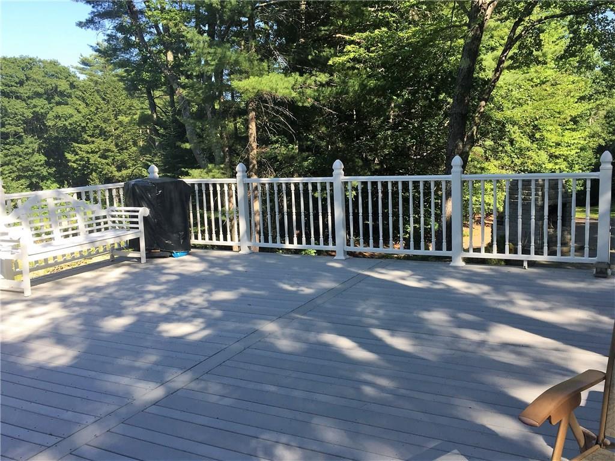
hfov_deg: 61.7
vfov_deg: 48.2
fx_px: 515
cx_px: 308
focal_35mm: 29
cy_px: 230
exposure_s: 1/527
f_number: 2.2
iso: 32
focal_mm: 4.15
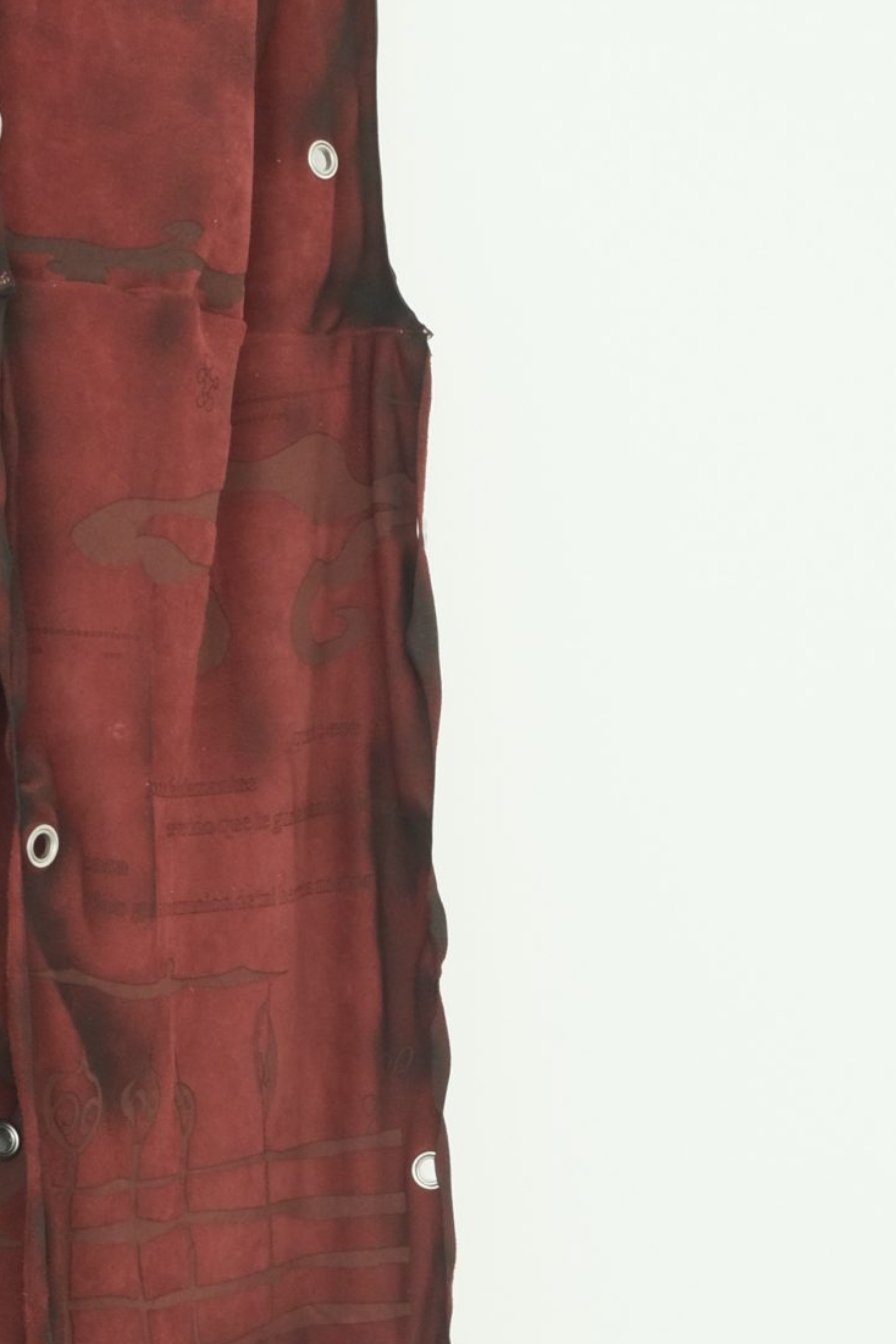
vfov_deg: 20.2
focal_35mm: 100
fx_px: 3733
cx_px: 168
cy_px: 1019
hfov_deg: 13.6
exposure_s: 1/100
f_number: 4.5
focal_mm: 28.8
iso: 1250
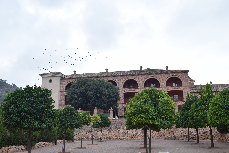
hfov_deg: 57.2
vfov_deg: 40.0
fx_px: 210
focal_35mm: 33
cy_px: 76
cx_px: 114
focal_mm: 22
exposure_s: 1/250
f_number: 8
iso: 250
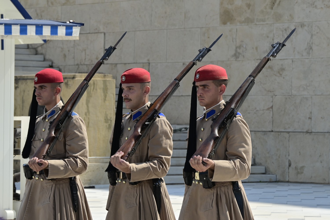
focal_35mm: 172
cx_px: 165
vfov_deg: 8.0
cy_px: 110
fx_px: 1577
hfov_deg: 11.9
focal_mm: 115
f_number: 9
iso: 200
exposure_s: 1/640
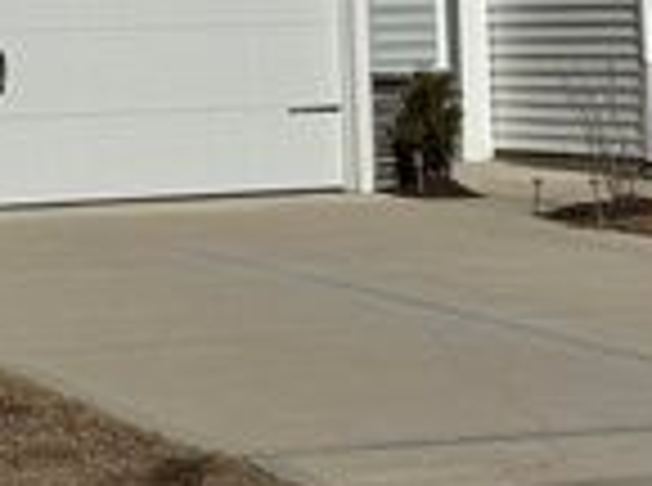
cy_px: -308
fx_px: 3119
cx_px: 180
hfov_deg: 11.9
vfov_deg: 8.6
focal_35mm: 166
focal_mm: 6.76
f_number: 1.78
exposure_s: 1/15385
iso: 50
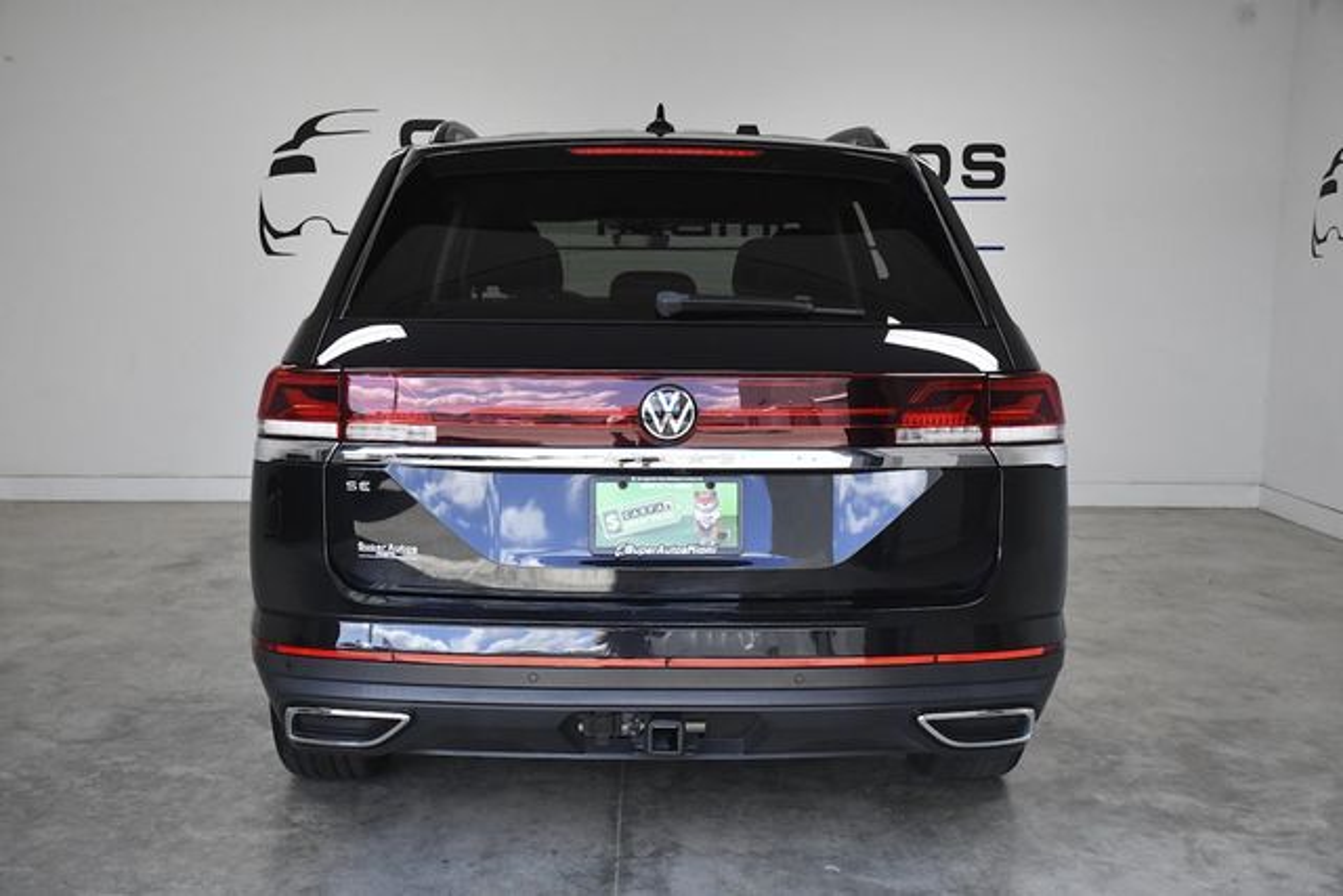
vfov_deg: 34.2
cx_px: 672
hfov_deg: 49.5
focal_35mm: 39
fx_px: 1455
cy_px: 448
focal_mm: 26
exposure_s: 1/2500
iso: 2500
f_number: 4.5
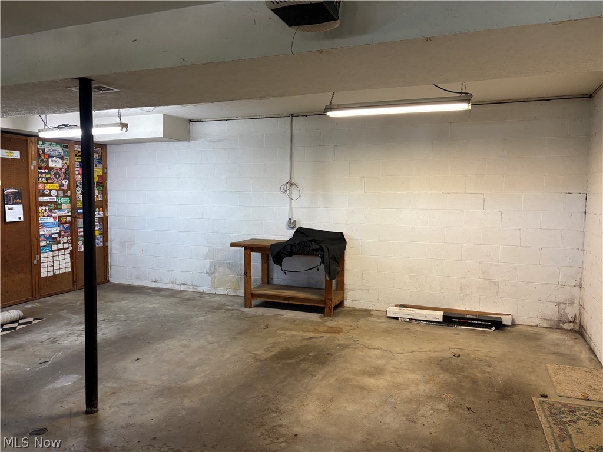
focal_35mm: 26
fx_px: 453
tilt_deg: -3.8
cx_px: 302
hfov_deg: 67.3
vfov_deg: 53.1
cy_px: 226
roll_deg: +0.2
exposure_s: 1/60
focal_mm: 5.96
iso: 160
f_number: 1.6
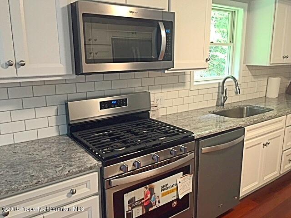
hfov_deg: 61.7
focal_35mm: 29
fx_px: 244
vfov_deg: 48.2
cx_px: 146
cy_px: 109
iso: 80
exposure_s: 1/15
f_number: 2.2
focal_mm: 4.15
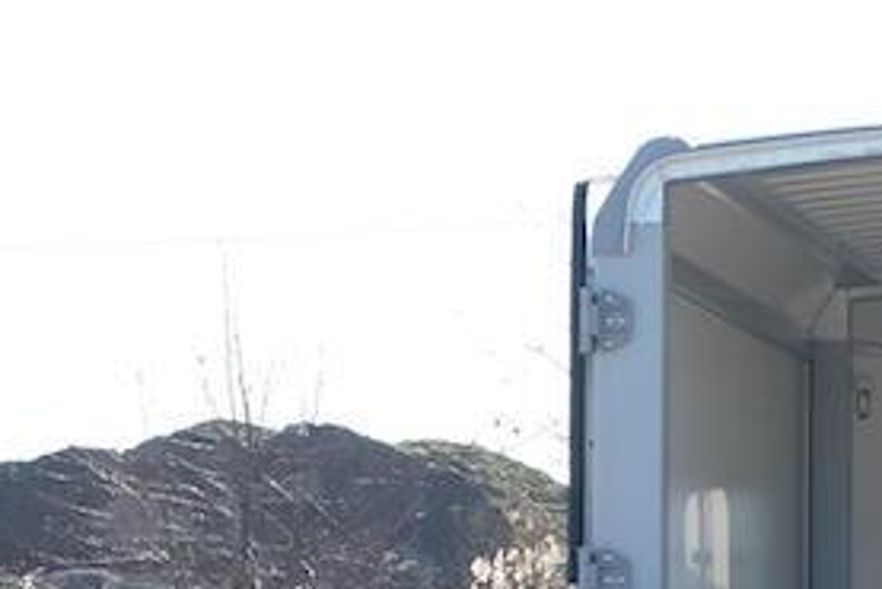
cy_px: 699
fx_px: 5319
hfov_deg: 9.2
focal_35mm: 217
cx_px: 1388
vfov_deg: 6.3
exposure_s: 1/280
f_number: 5.6
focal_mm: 31.5
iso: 200
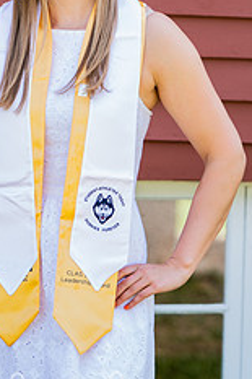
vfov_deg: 5.7
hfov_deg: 3.8
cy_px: 60
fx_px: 3806
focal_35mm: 362
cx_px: 81
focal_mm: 125
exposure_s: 1/200
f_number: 2.8
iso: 100
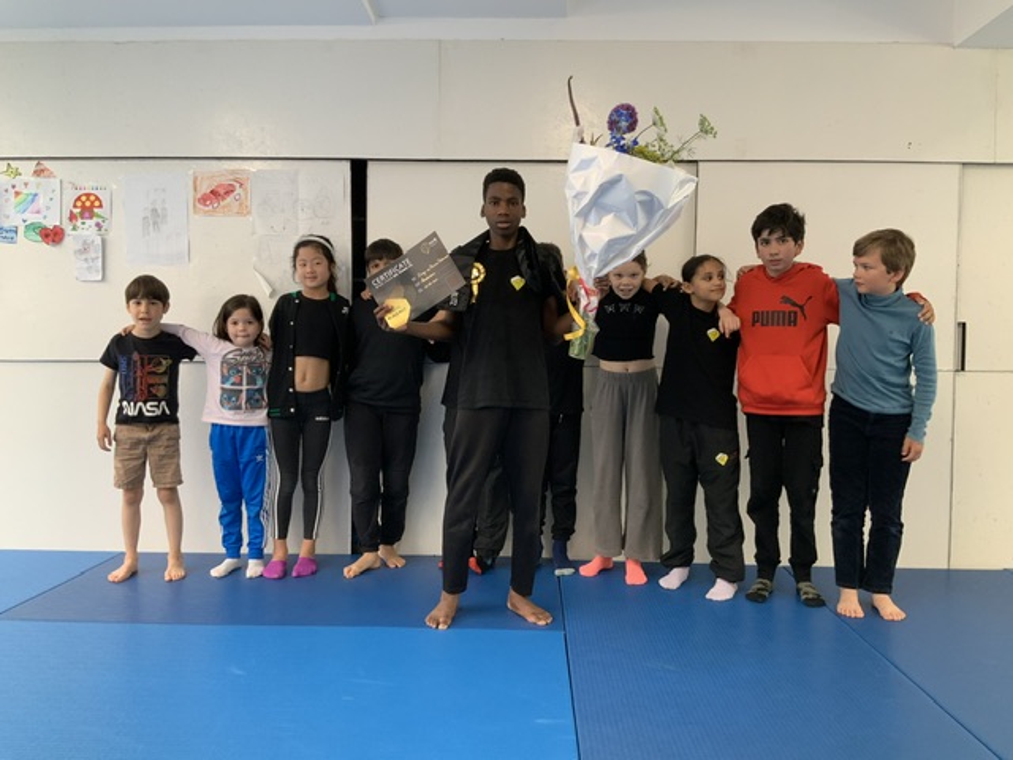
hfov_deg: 61.7
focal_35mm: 29
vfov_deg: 48.2
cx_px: 506
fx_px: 849
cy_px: 380
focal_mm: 3
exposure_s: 1/50
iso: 80
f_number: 1.8
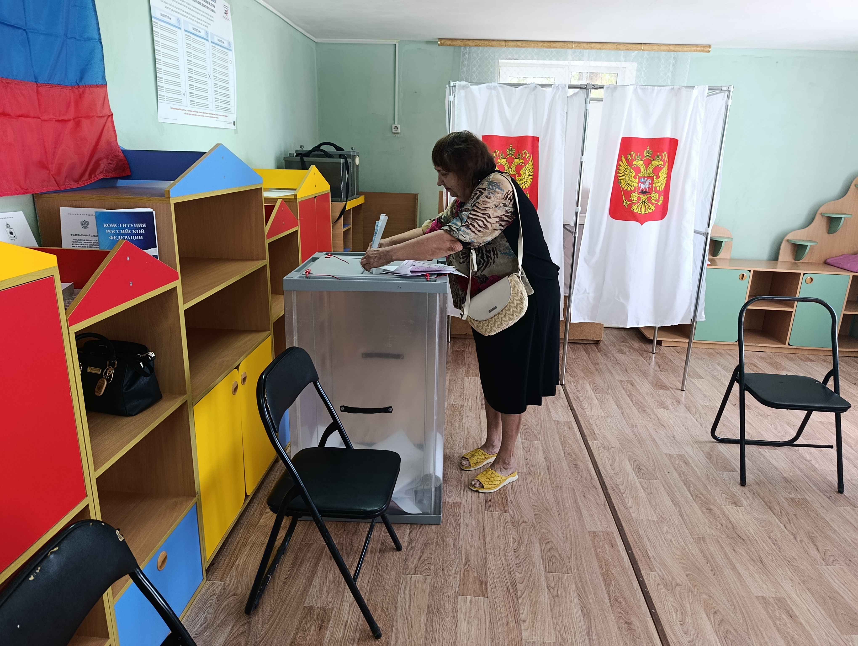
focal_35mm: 23
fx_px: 571
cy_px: 323
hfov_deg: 73.8
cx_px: 429
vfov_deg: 59.0
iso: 333
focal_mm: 6.11
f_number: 1.65
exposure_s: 1/100
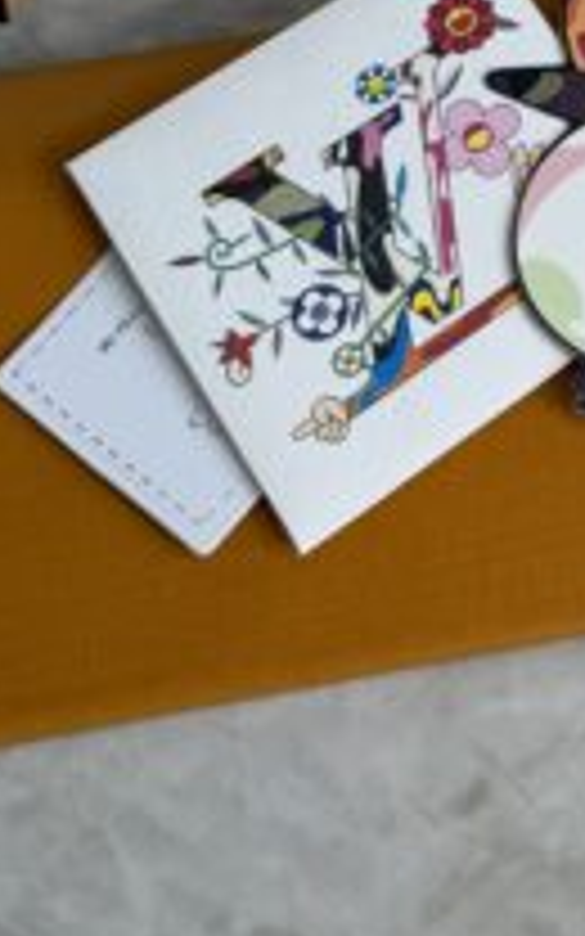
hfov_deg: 12.3
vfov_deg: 18.5
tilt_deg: -46.2
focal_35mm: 98
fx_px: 2500
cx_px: 1026
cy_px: -518
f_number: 1.78
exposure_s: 1/206
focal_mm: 6.76
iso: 64
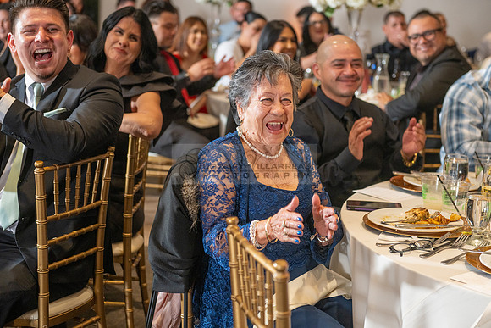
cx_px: 246
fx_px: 955
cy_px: 164
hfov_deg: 28.8
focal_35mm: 70
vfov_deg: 19.5
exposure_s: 1/160
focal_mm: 70
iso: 800
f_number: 3.5
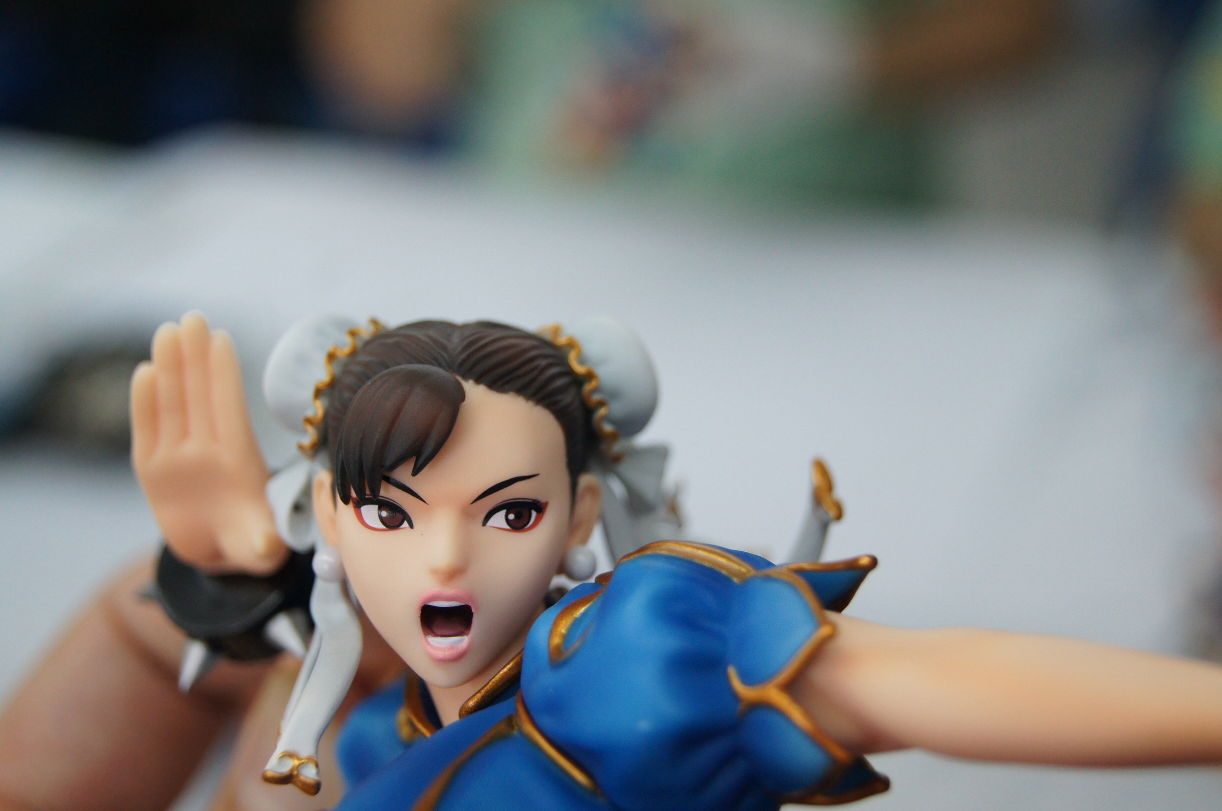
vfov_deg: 20.1
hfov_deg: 29.9
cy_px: 406
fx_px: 2288
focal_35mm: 68
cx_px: 611
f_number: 5.6
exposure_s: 1/160
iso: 1000
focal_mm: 45
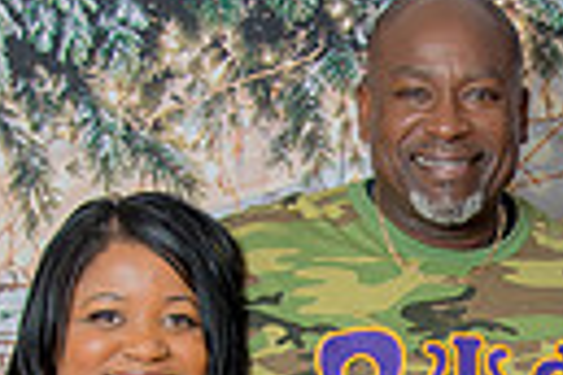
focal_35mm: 161
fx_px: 2518
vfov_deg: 8.3
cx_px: 626
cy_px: 622
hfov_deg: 12.5
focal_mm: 34
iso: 100
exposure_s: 1/200
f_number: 4
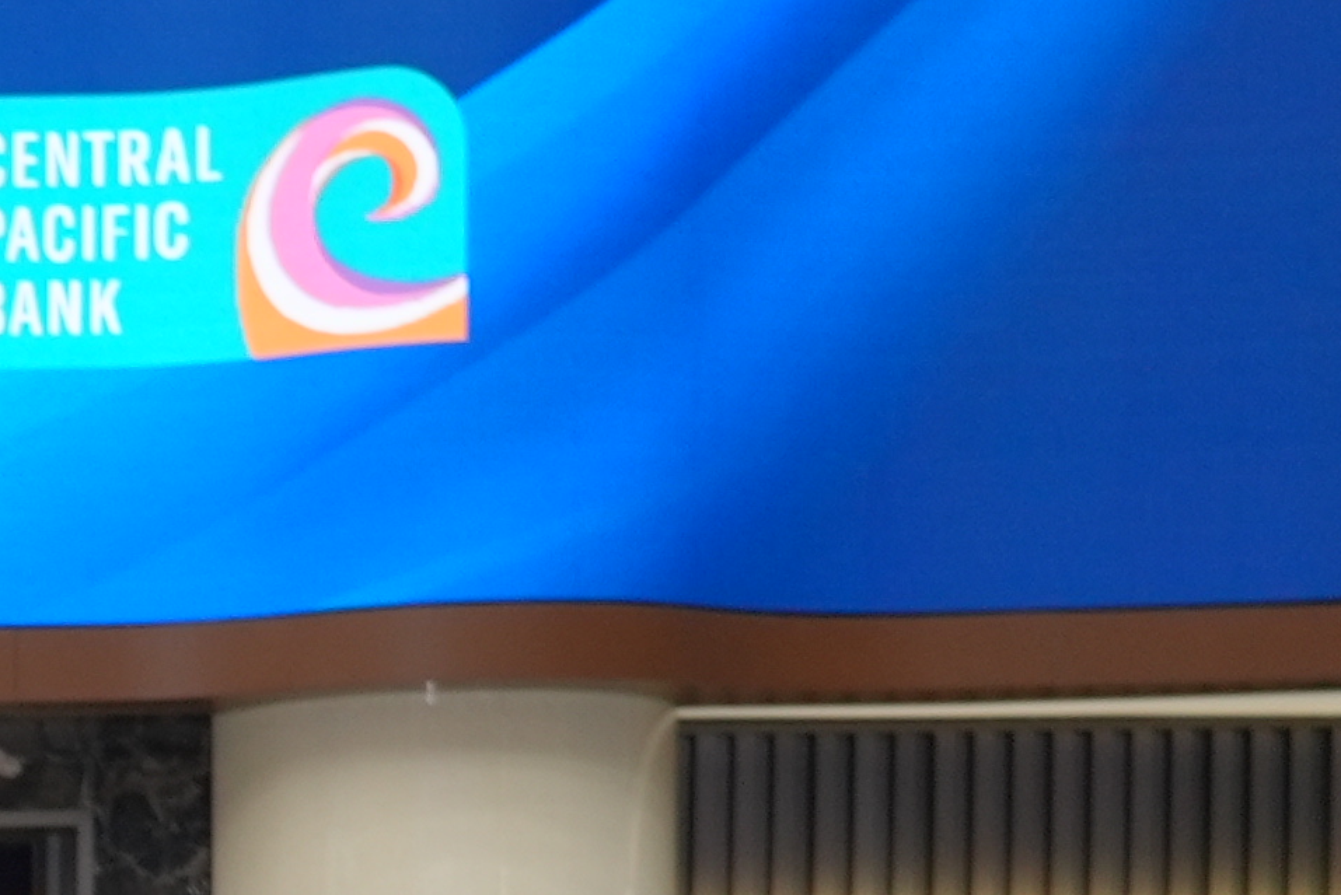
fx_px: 5776
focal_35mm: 155
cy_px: 1726
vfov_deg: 8.5
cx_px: -1340
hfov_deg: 11.8
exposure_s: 1/160
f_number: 4
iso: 640
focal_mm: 35
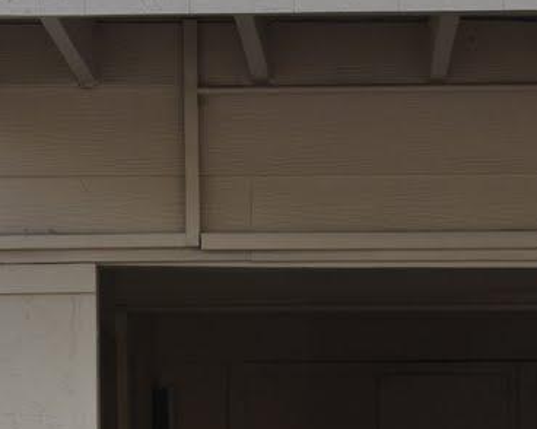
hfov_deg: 9.9
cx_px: 255
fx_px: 3113
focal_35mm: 196
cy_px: 736
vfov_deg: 7.7
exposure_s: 1/100
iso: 400
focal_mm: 32
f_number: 9
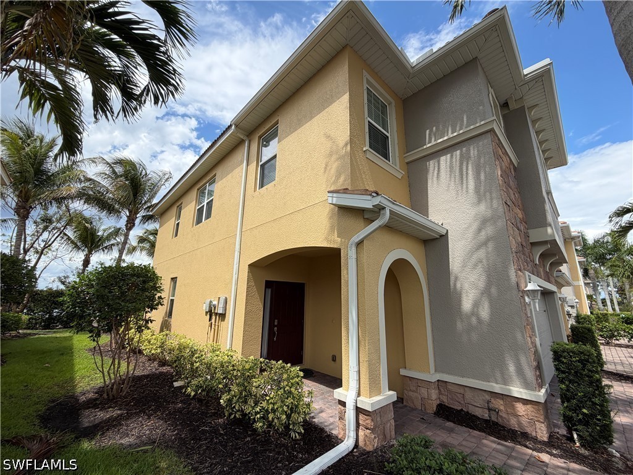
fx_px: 256
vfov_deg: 85.7
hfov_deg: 102.1
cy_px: 238
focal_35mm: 14
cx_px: 316
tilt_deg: +13.0
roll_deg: -1.1
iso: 25
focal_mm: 2.22
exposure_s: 1/770
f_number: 2.2
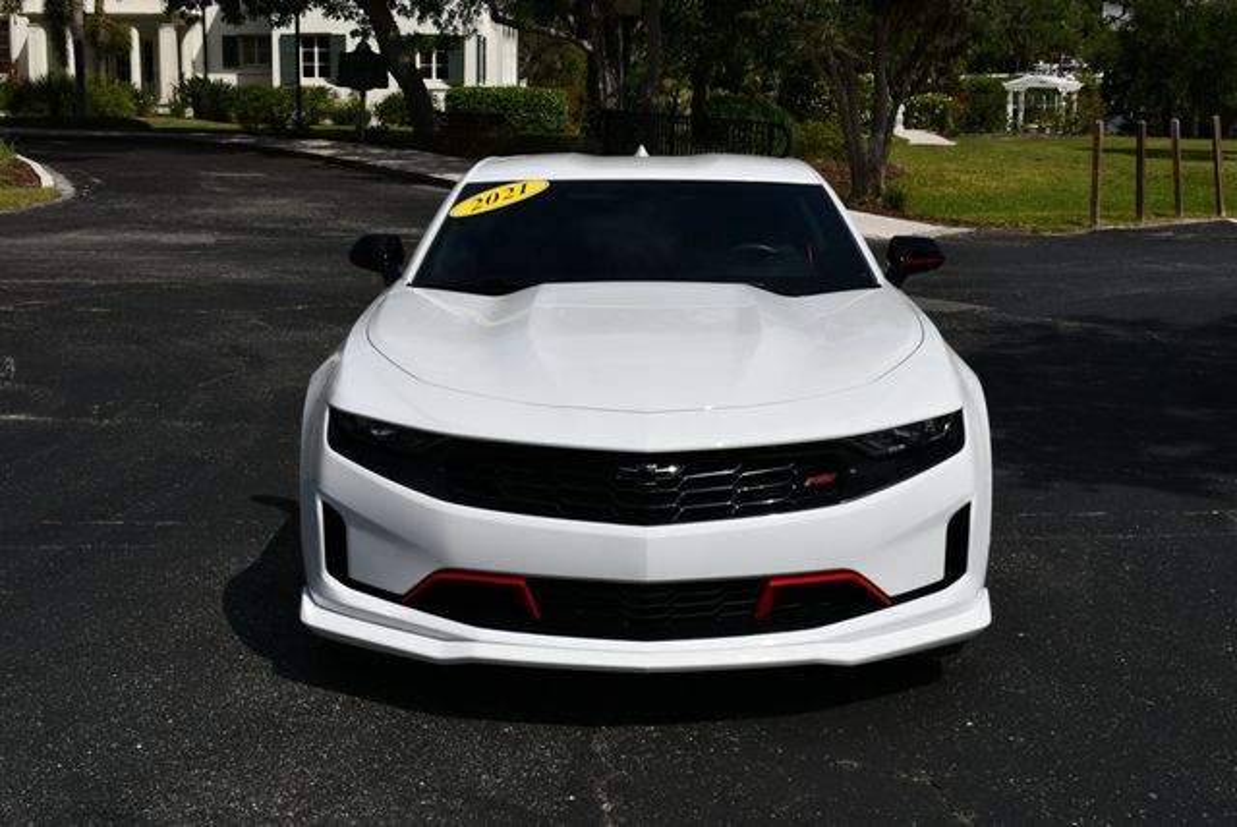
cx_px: 618
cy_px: 414
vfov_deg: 24.2
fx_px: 1926
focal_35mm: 56
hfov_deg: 35.6
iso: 100
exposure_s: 1/400
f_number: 10
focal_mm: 28
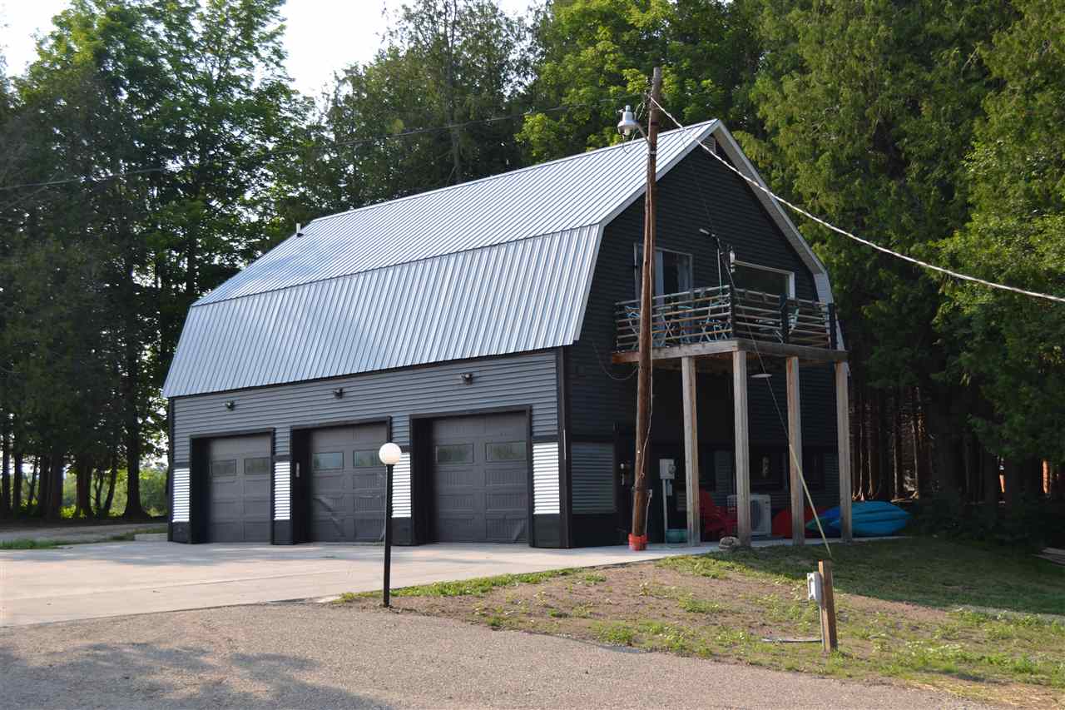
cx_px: 532
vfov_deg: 28.1
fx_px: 1420
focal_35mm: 48
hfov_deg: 41.1
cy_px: 355
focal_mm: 32
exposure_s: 1/200
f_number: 6.3
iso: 100
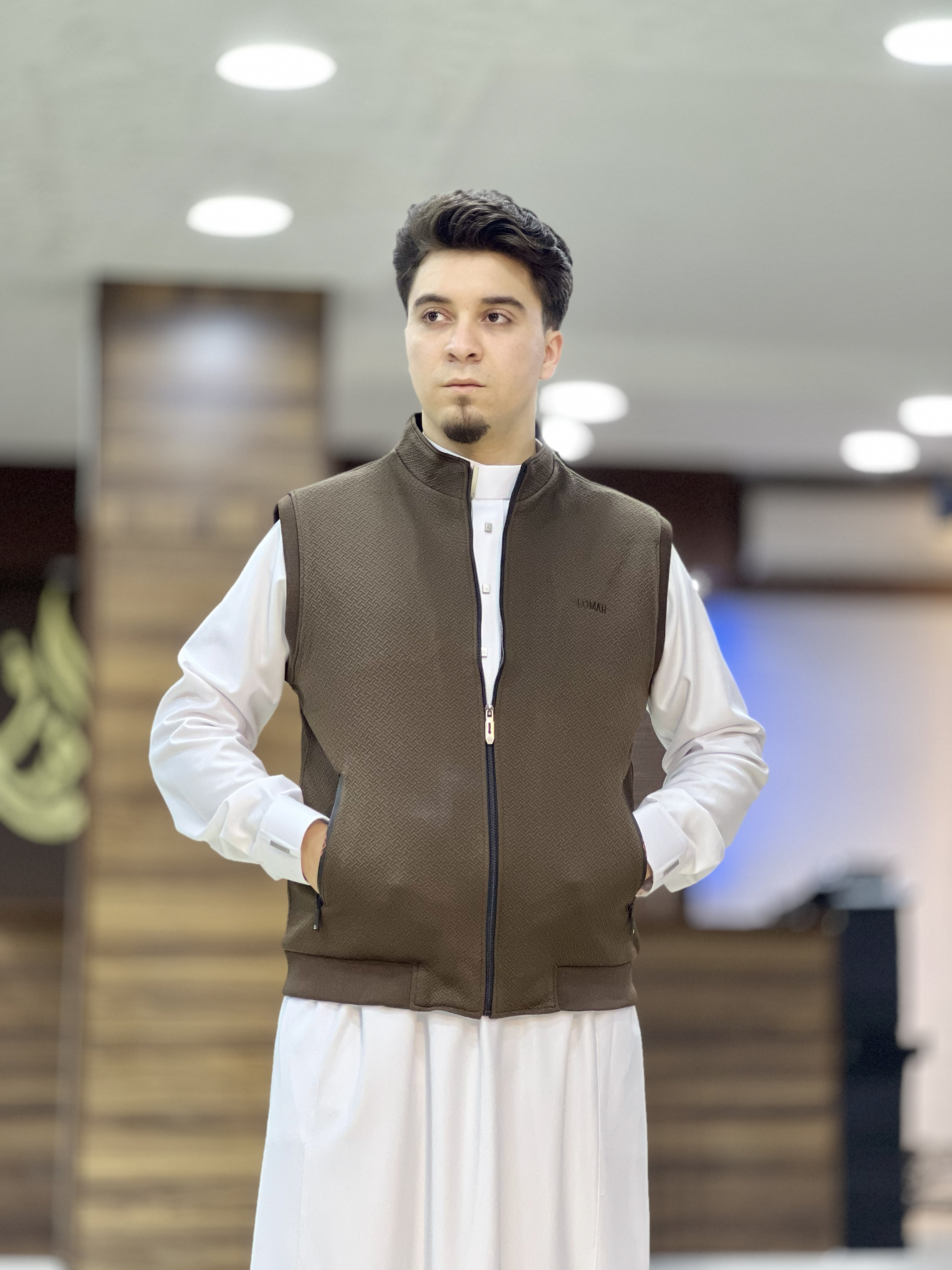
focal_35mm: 77
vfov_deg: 25.3
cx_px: 476
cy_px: 635
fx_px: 2824
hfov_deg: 19.1
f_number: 2.8
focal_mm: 9
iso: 200
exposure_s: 1/100
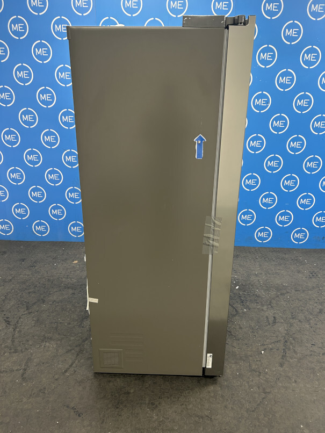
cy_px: 216
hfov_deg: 53.1
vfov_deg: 67.3
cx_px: 162
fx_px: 325
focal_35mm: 26
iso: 125
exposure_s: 1/50
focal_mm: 5.7
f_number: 1.5
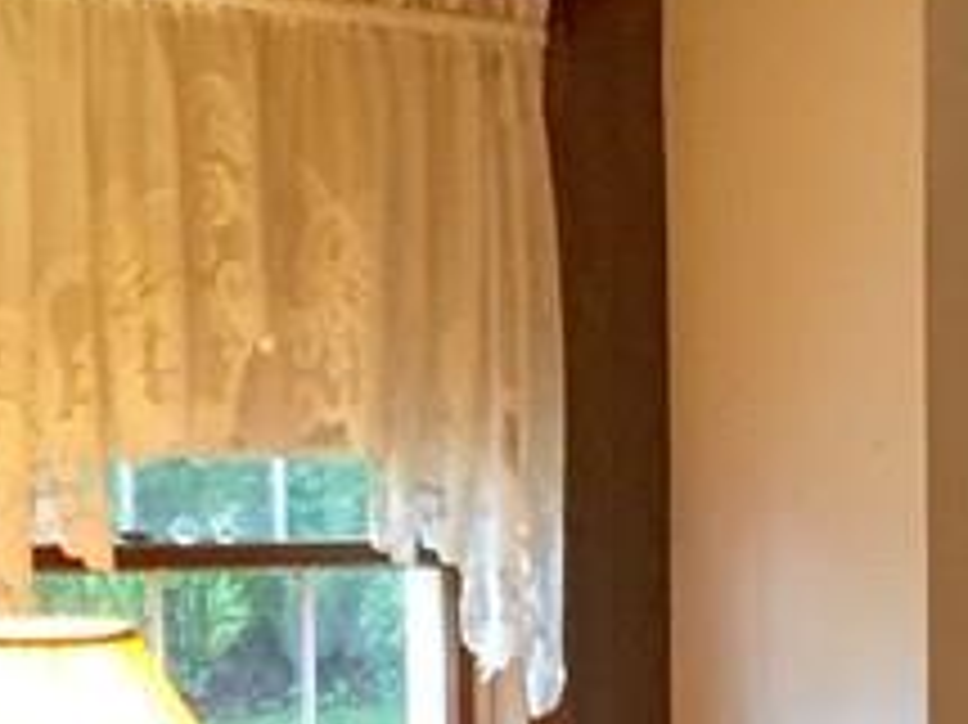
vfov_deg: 10.6
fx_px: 3857
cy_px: 872
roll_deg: -1.5
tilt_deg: -4.6
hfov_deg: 13.6
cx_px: 1369
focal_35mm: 138
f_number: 2.2
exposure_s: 1/30
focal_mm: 4.15
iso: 125
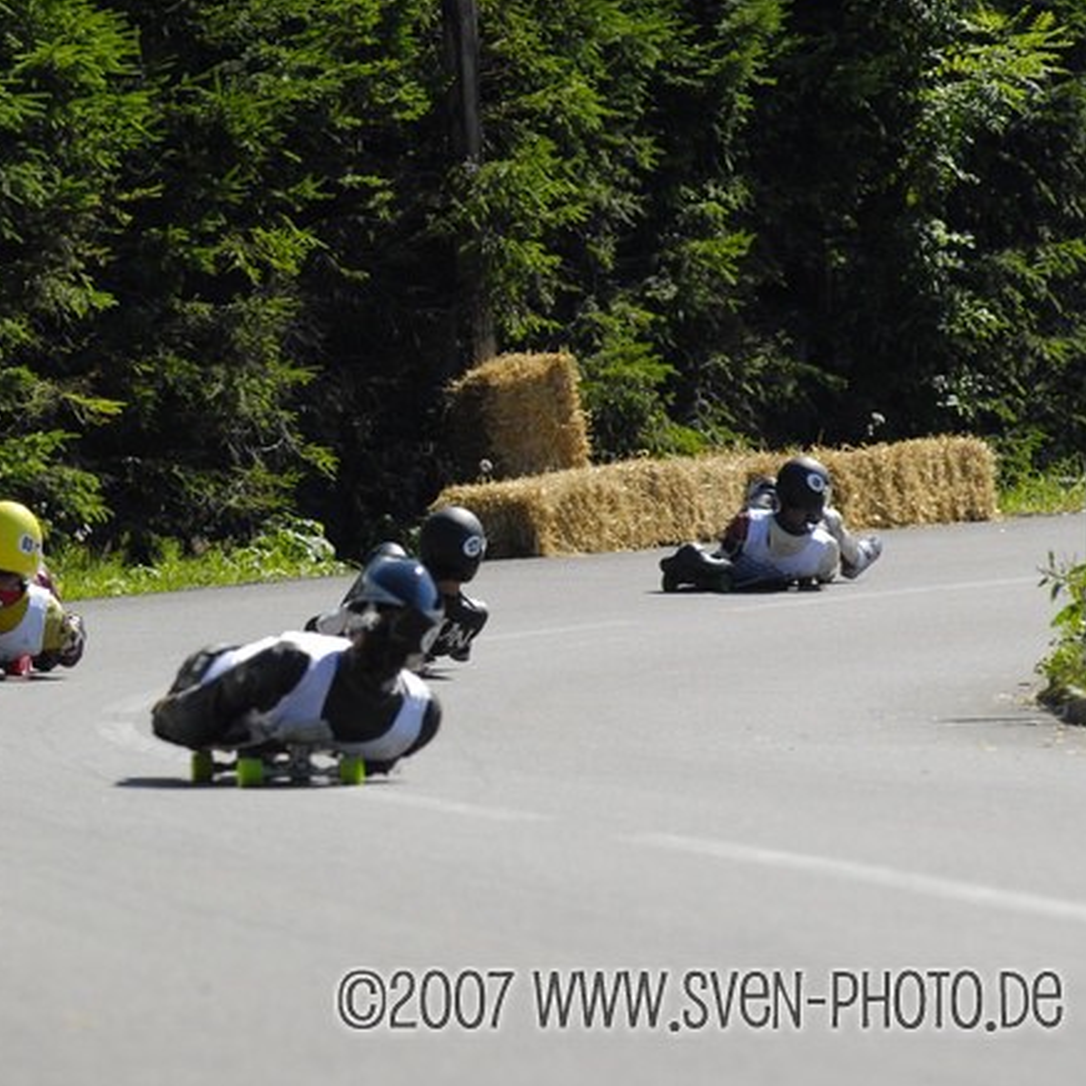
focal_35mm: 384
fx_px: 13630
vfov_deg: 4.6
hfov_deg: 4.6
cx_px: 323
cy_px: 542
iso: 320
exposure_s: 1/750
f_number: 7.1
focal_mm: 200
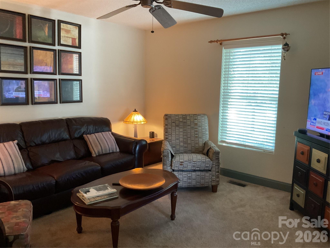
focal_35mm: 29
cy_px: 124
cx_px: 165
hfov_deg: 61.7
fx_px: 276
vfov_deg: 48.2
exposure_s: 1/40
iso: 320
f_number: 1.8
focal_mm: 3
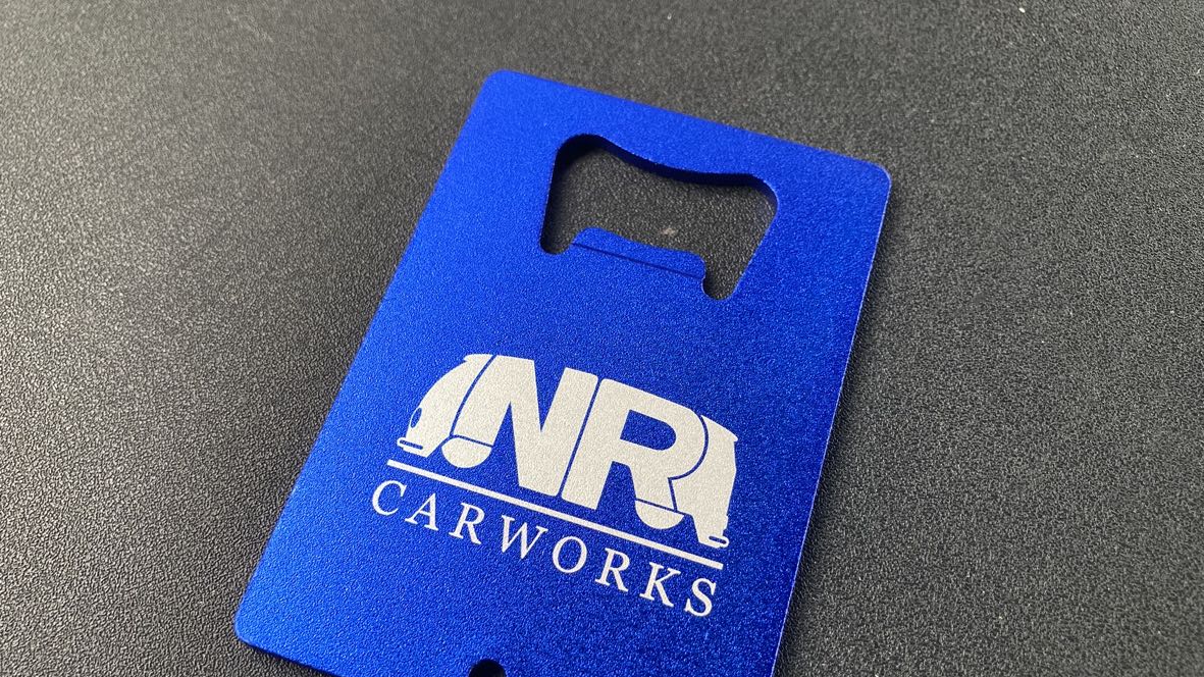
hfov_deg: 62.6
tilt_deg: -64.8
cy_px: 410
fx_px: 990
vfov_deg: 37.6
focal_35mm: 31
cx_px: 593
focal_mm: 3.99
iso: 160
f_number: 1.8
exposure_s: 1/60
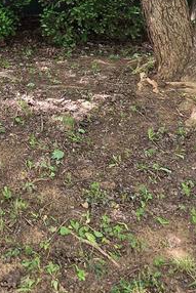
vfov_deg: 34.3
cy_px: -18
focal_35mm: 51
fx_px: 416
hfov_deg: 25.1
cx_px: -6
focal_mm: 2.2
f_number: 1.9
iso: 64
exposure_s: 1/120
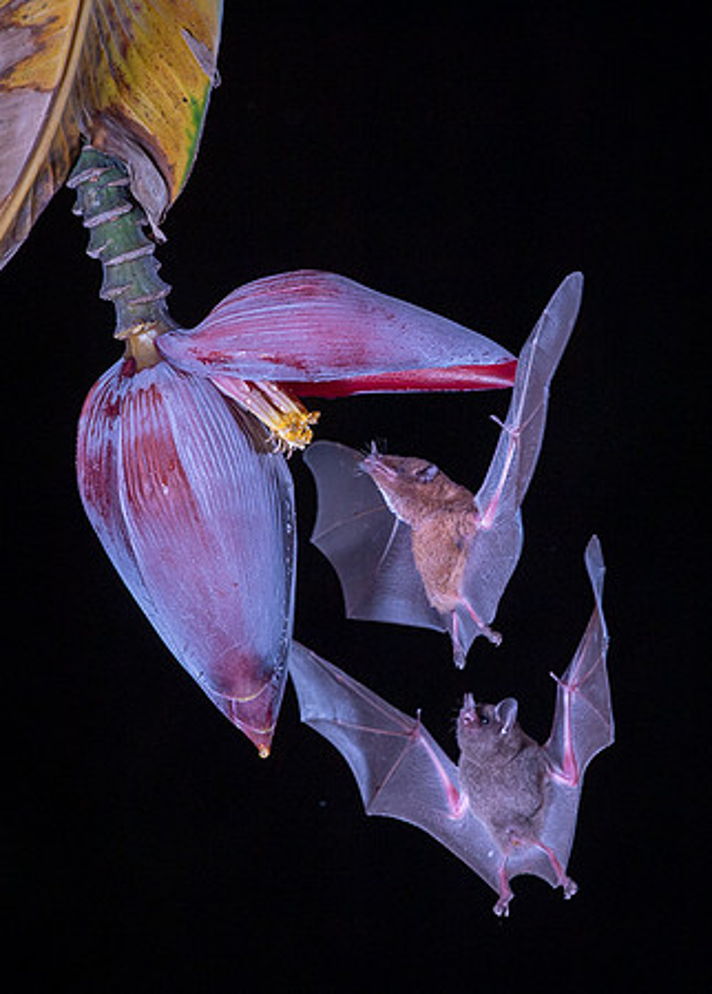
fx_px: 8791
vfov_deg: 6.5
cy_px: 541
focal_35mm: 311
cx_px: 448
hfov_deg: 4.6
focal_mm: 195
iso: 800
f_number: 8
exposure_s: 1/250
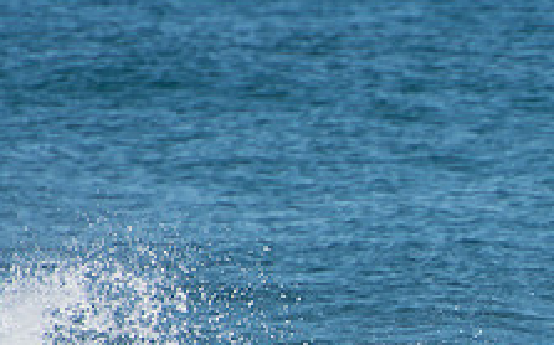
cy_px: 468
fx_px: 24033
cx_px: 638
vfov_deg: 0.8
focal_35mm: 1593
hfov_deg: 1.3
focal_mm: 400
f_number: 5.6
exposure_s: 1/1250
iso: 250
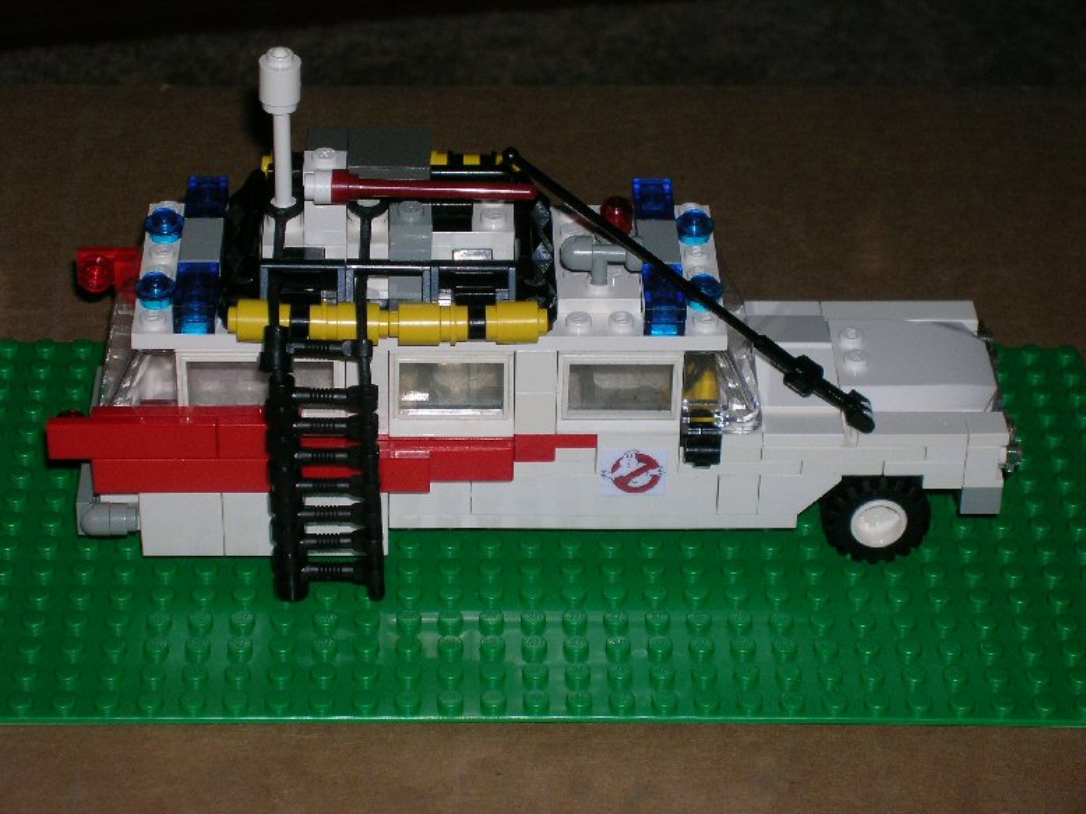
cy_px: 407
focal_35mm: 102
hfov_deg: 19.3
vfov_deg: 14.5
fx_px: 3199
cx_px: 543
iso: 50
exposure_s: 1/60.1
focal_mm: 17.1
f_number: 4.9
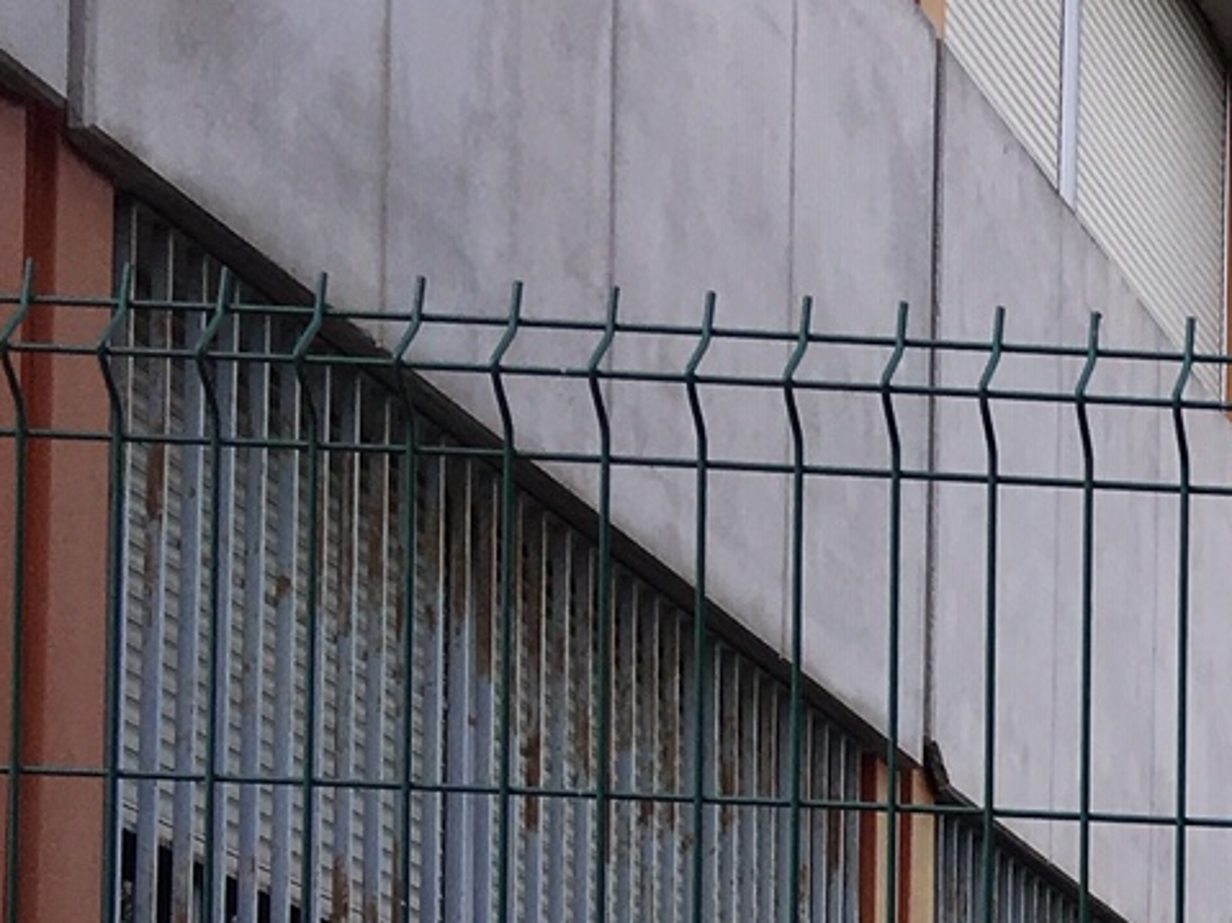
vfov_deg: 11.1
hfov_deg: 13.6
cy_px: 1789
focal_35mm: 122
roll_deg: -0.9
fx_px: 4341
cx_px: 2544
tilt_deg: +0.1
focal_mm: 4.15
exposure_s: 1/256
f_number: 2.2
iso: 25
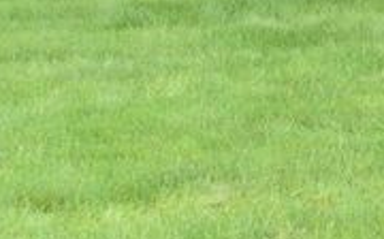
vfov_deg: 7.0
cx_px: 491
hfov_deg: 11.7
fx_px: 1819
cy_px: -385
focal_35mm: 174
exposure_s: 1/160
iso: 400
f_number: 6.3
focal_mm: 20
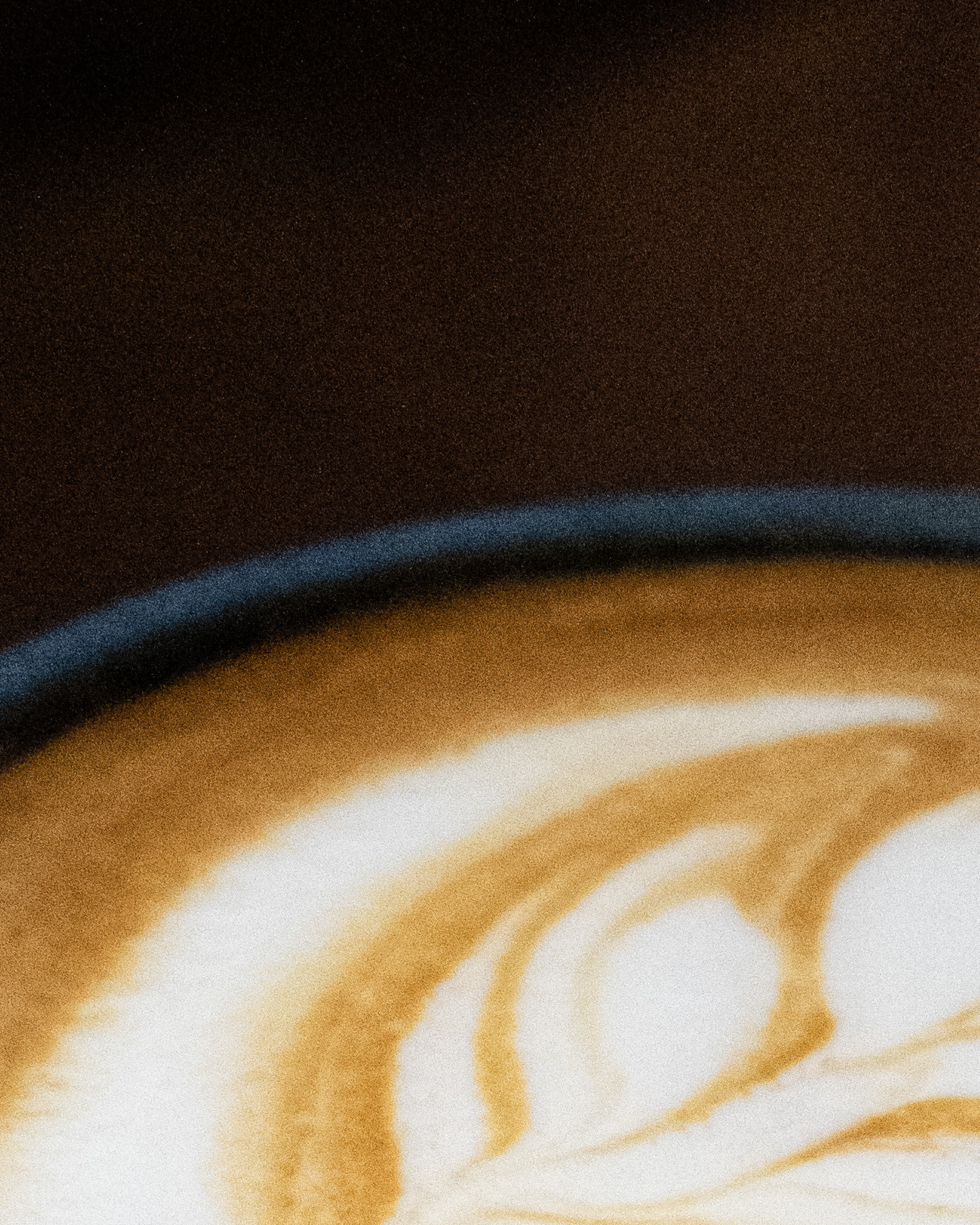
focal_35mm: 199
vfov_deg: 9.5
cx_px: 971
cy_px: 1576
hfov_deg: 7.7
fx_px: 7213
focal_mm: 50
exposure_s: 1/640
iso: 12800
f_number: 8
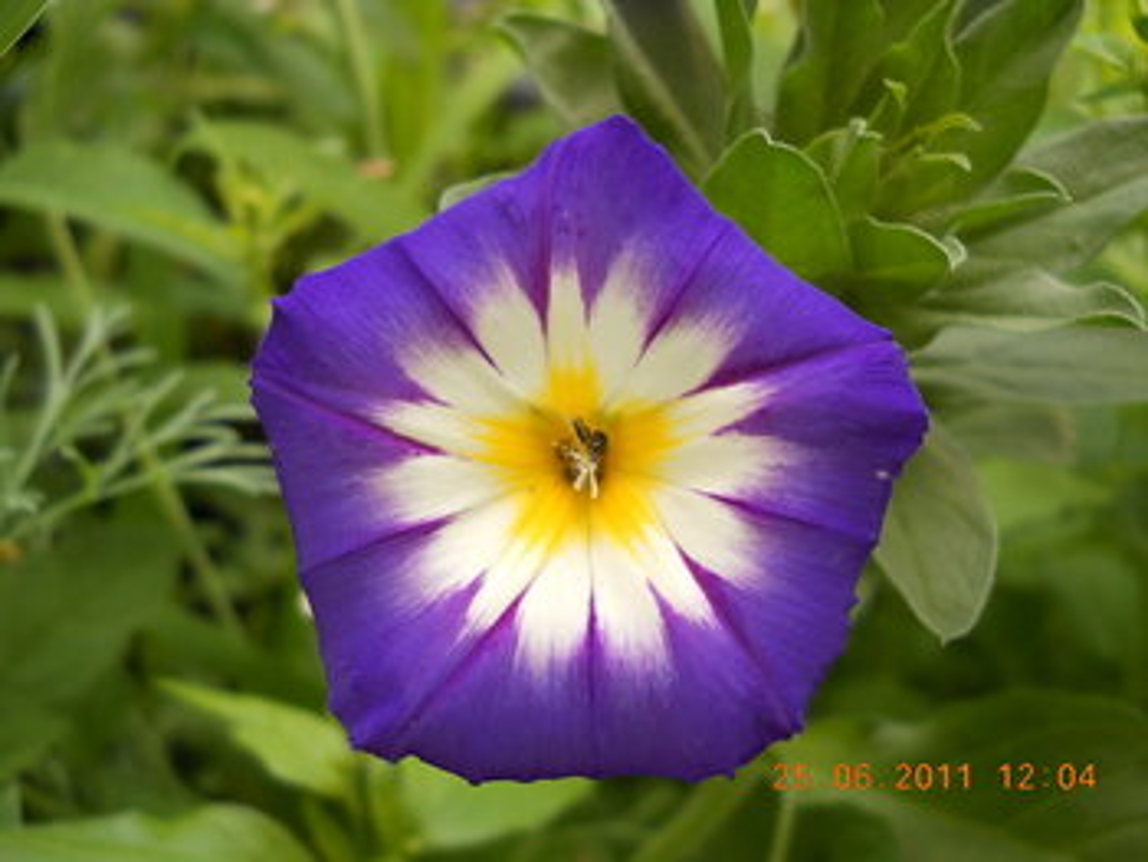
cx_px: 574
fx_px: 1361
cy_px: 431
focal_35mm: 41
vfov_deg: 35.2
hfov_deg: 45.7
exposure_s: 1/100
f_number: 3.1
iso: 80
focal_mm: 6.72
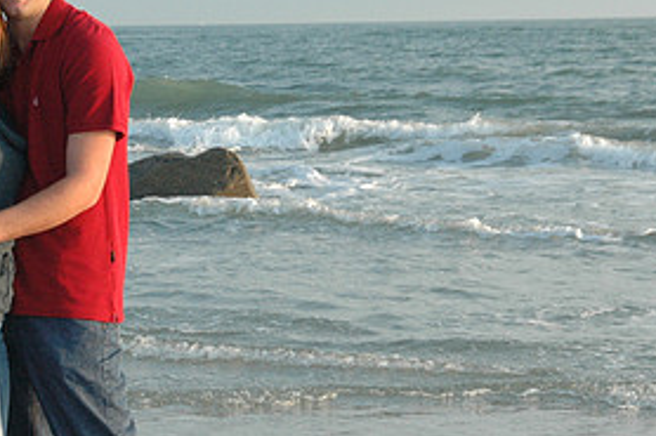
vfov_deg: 8.4
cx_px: 90
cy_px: 332
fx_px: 2968
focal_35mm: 163
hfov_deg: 12.5
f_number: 10
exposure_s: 1/250
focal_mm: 52
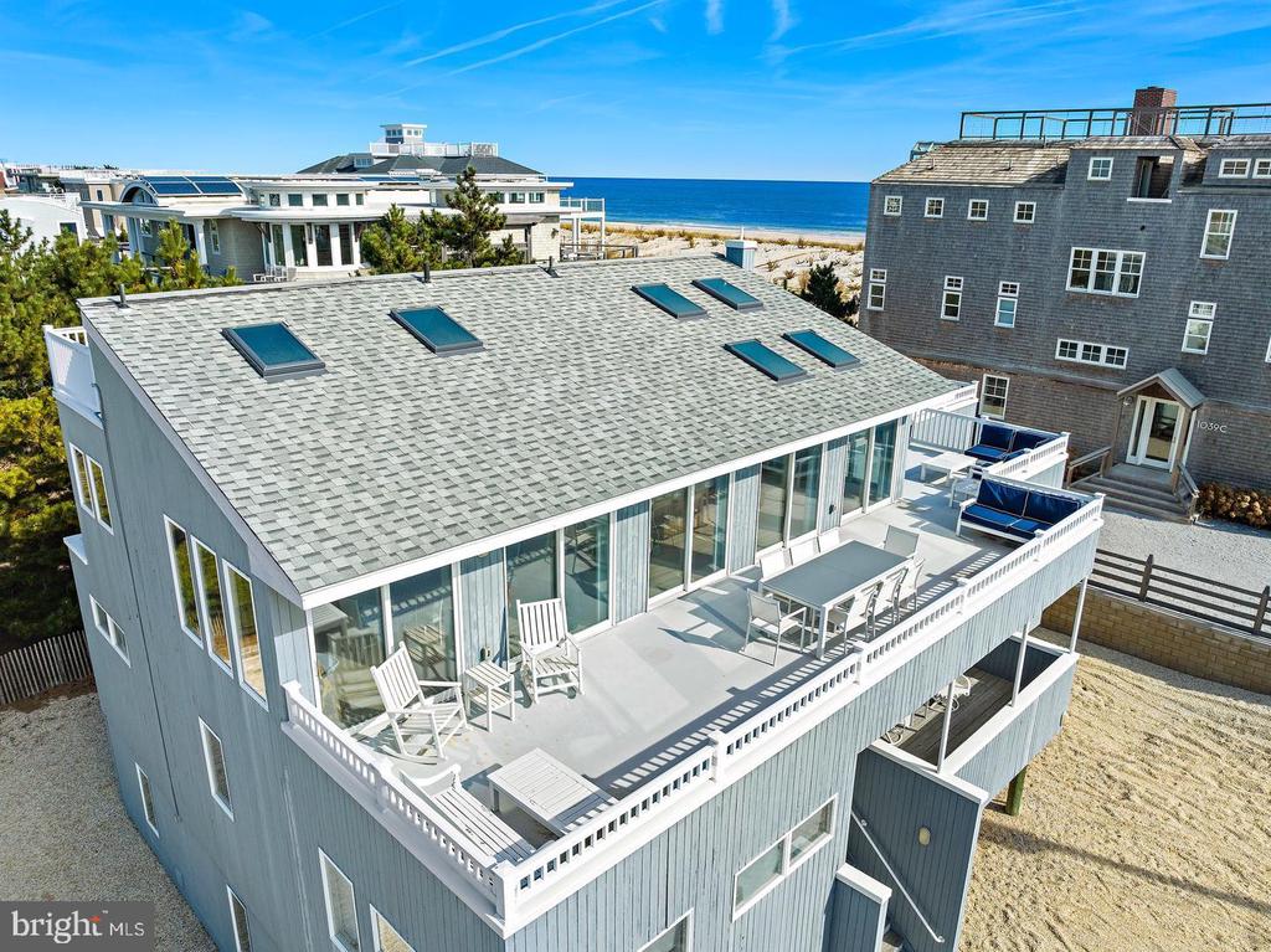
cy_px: 476
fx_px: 881
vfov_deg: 56.8
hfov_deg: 71.6
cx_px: 636
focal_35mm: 24
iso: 100
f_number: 5.6
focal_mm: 12.29
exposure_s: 1/80
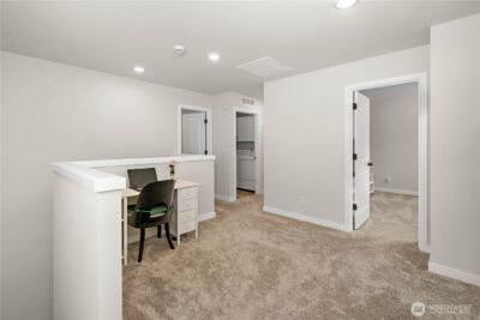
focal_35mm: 15
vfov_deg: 77.4
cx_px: 240
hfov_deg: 100.4
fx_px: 200
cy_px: 160
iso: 320
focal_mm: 15
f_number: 8
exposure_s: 1/6
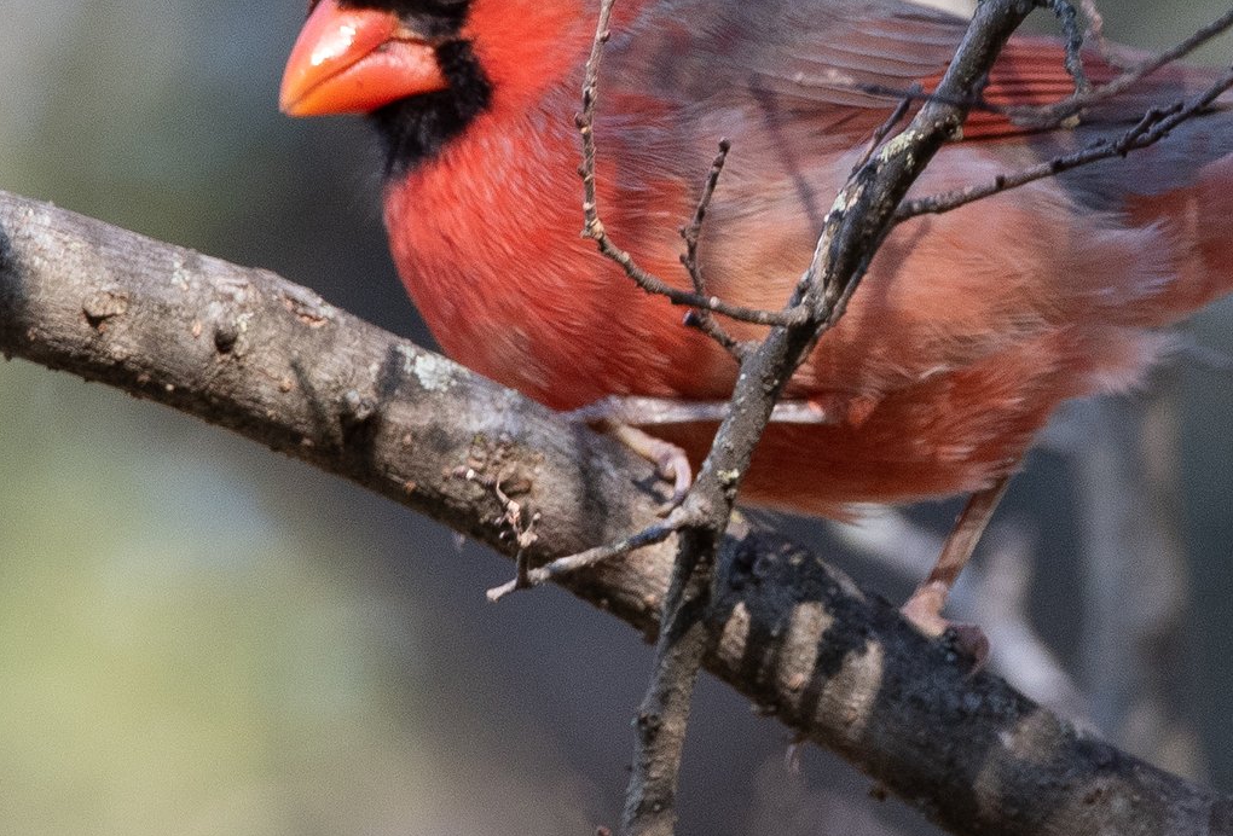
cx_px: 933
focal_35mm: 2648
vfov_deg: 0.5
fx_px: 91182
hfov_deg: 0.8
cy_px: 283
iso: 1250
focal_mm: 600
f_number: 8
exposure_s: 1/250
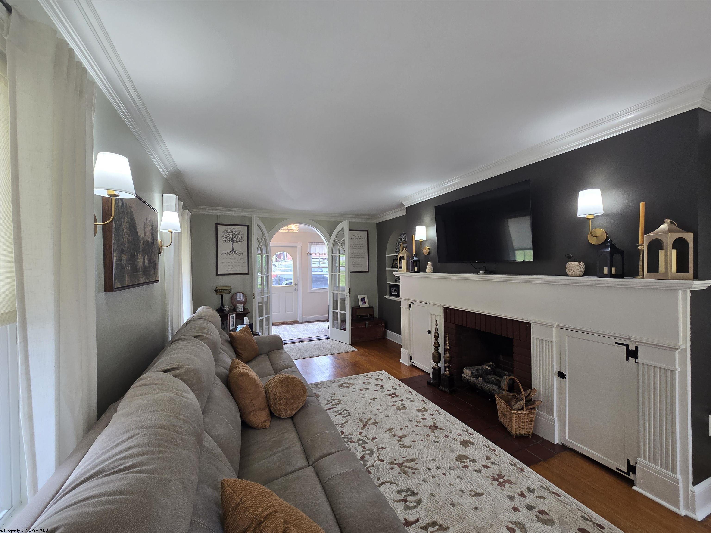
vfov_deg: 89.9
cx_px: 356
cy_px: 266
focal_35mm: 13
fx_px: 267
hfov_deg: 106.2
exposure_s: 1/60
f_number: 2.2
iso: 64
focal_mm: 2.2
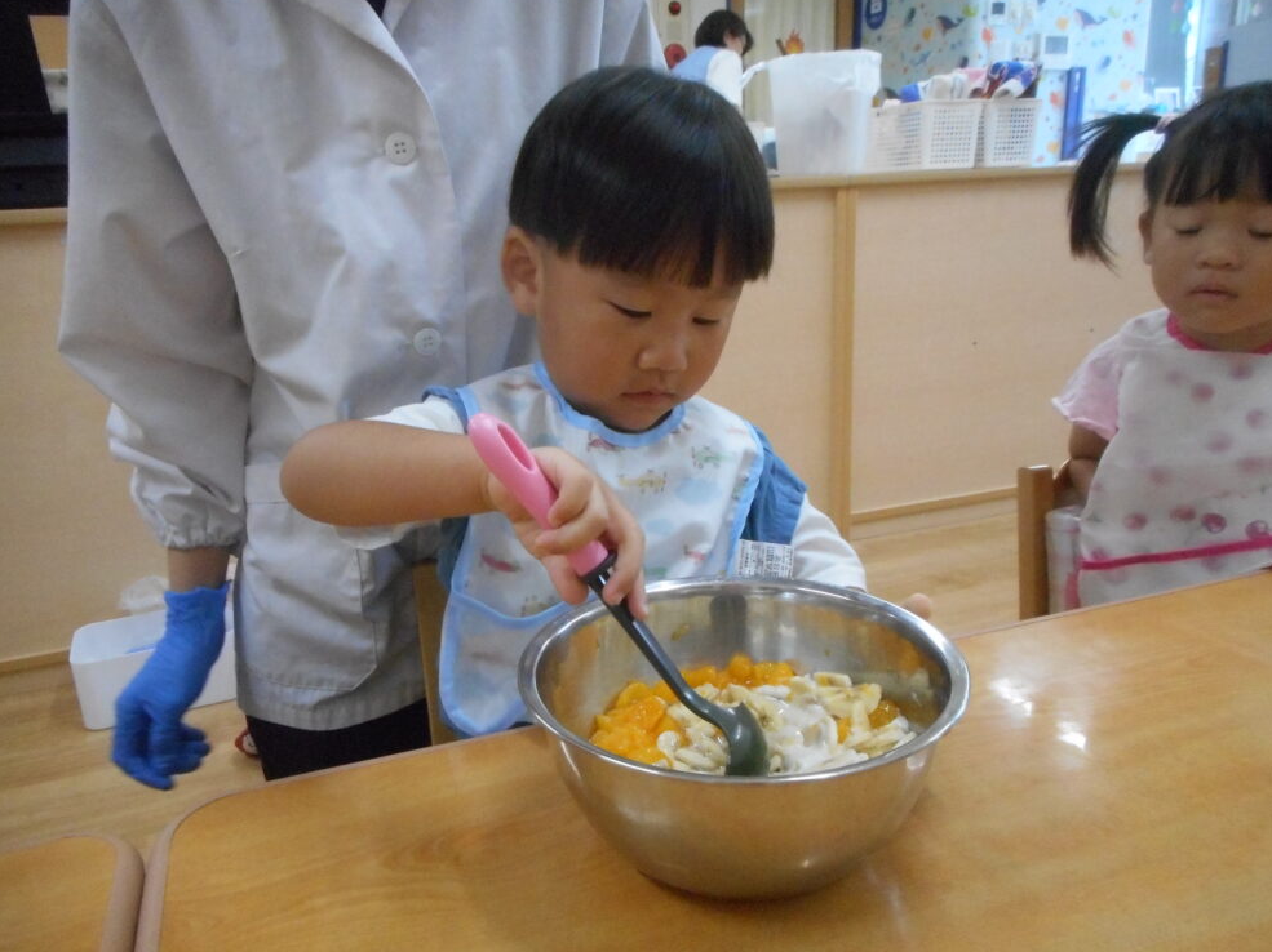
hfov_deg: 67.3
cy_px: 477
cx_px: 619
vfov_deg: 53.0
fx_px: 955
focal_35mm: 26
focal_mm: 4.5
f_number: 3.7
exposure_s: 1/125
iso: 800
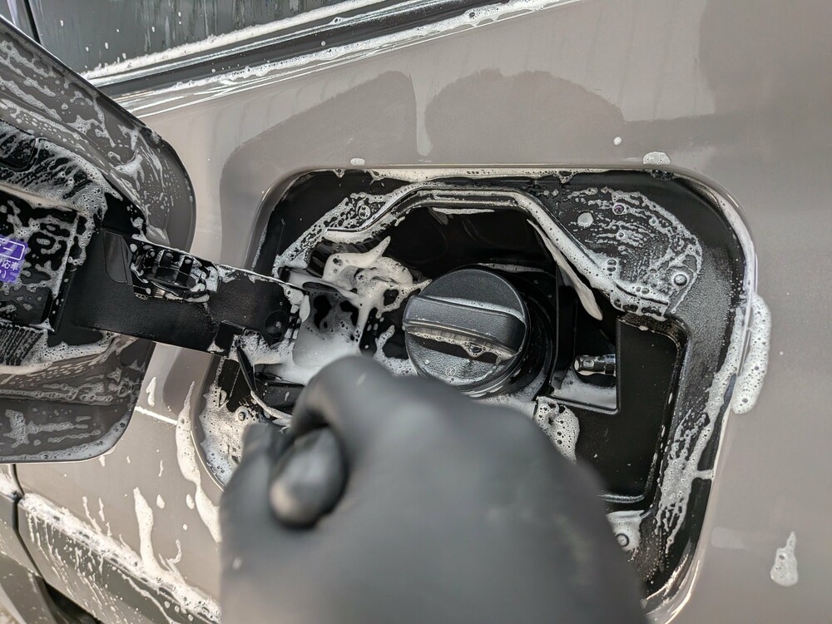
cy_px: 312
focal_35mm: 24
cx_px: 416
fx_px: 577
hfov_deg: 71.6
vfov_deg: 56.8
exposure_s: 1/120
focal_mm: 4.53
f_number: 1.7
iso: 148
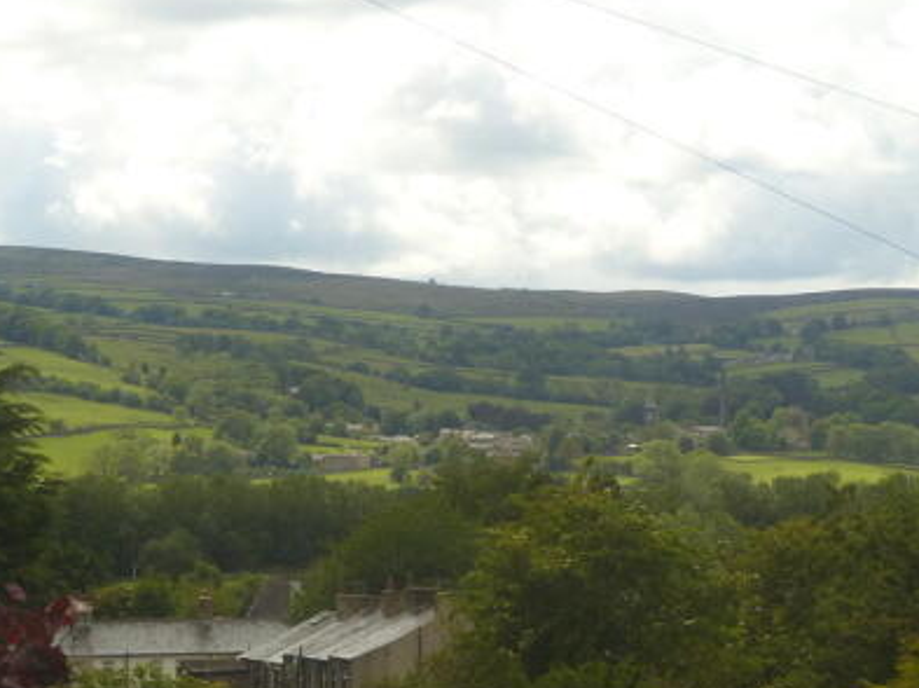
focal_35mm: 147
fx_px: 3899
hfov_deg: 13.4
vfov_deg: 10.1
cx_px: 445
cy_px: 369
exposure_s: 1/640
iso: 100
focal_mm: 17.8
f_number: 4
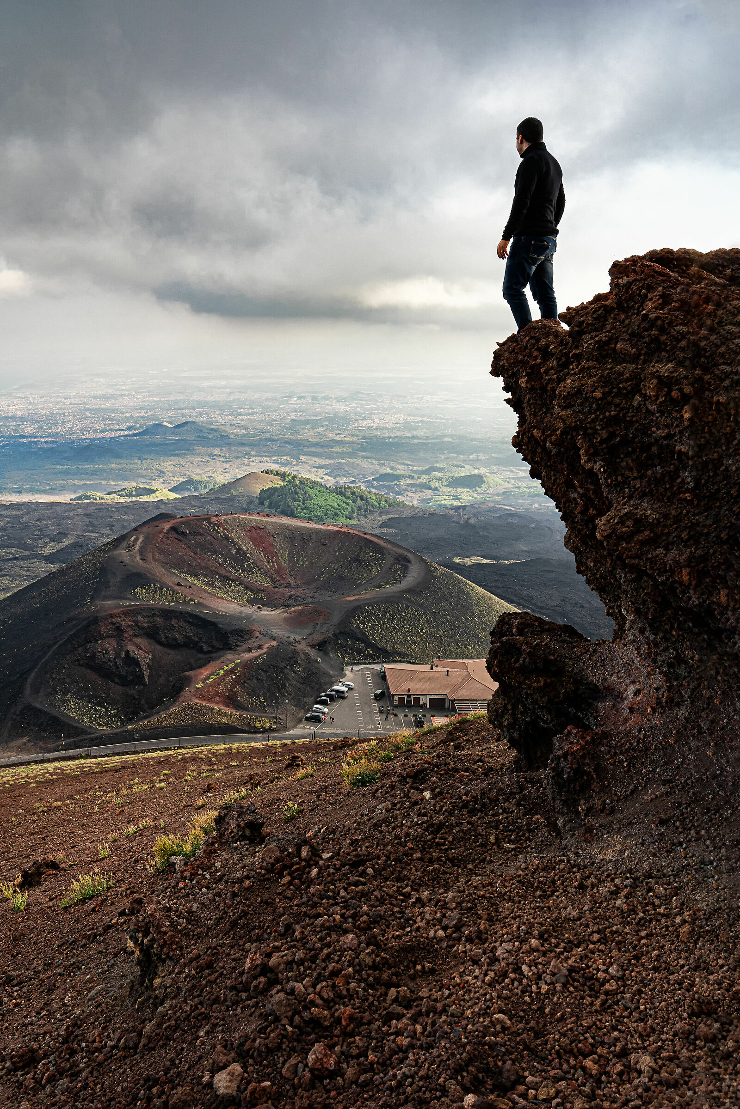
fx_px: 802
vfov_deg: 69.4
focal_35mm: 26
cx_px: 370
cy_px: 554
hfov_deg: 49.6
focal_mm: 26
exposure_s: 1/80
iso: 640
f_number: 11
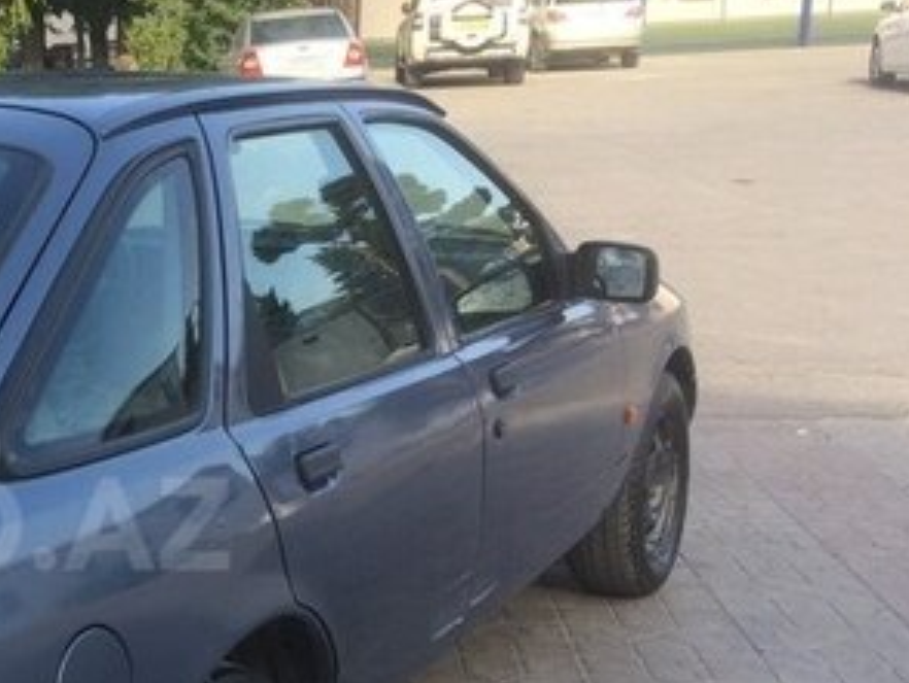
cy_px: 524
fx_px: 1708
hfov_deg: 27.3
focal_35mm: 65
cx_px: -87
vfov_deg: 22.4
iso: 32
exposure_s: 1/398
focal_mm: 4.15
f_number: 2.2
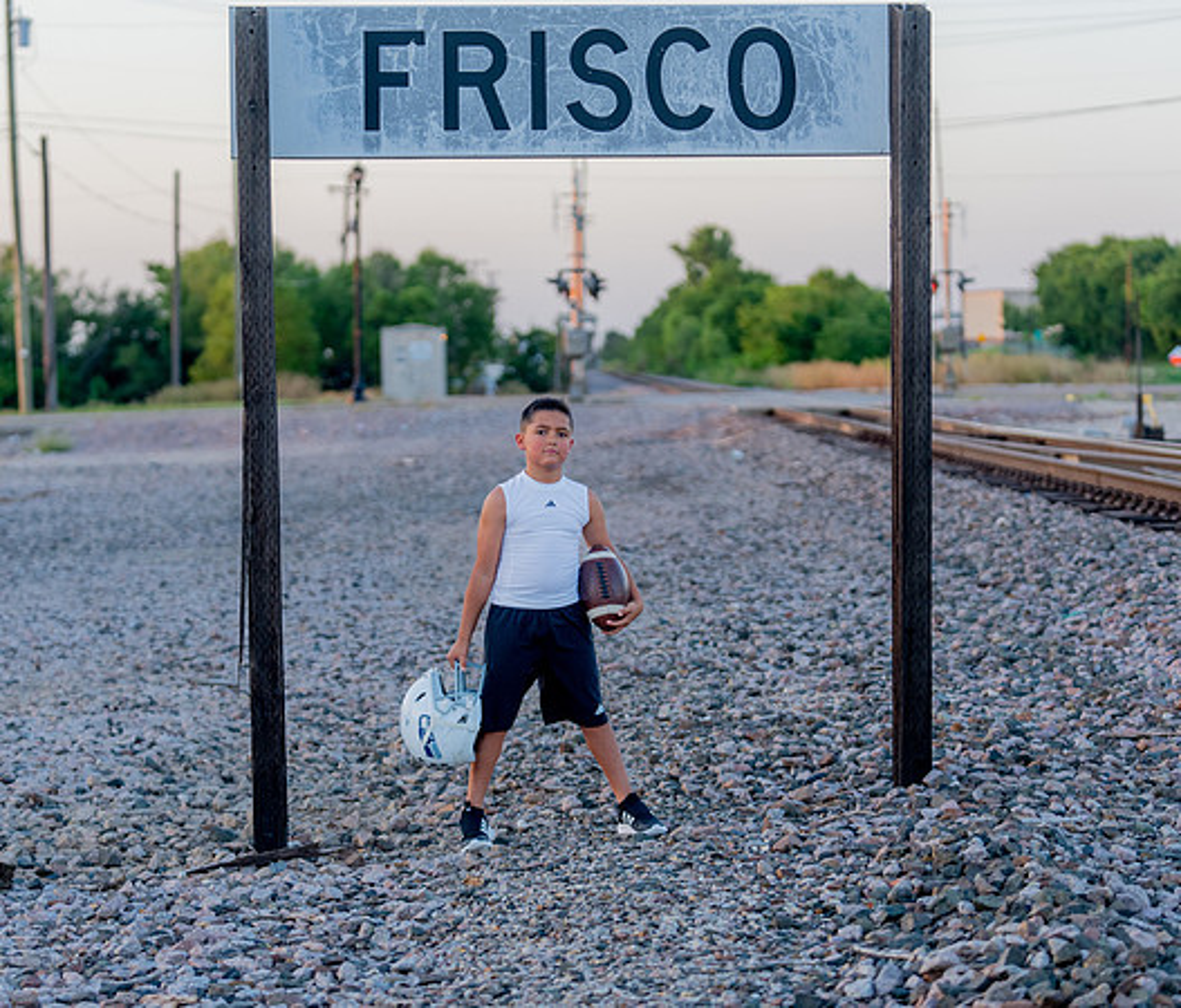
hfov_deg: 19.0
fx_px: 3536
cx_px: 548
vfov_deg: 16.2
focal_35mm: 99
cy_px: 505
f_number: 2.8
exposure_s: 1/320
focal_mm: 83
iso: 500
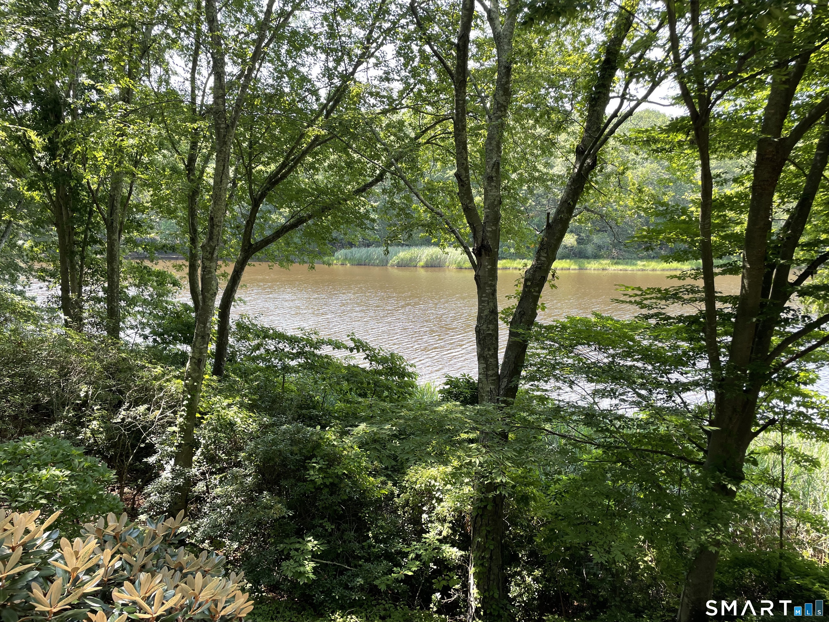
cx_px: 414
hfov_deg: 67.3
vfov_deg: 53.1
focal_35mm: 26
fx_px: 623
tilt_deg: -7.9
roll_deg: +0.0
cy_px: 311
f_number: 1.6
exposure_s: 1/254
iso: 32
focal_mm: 4.2
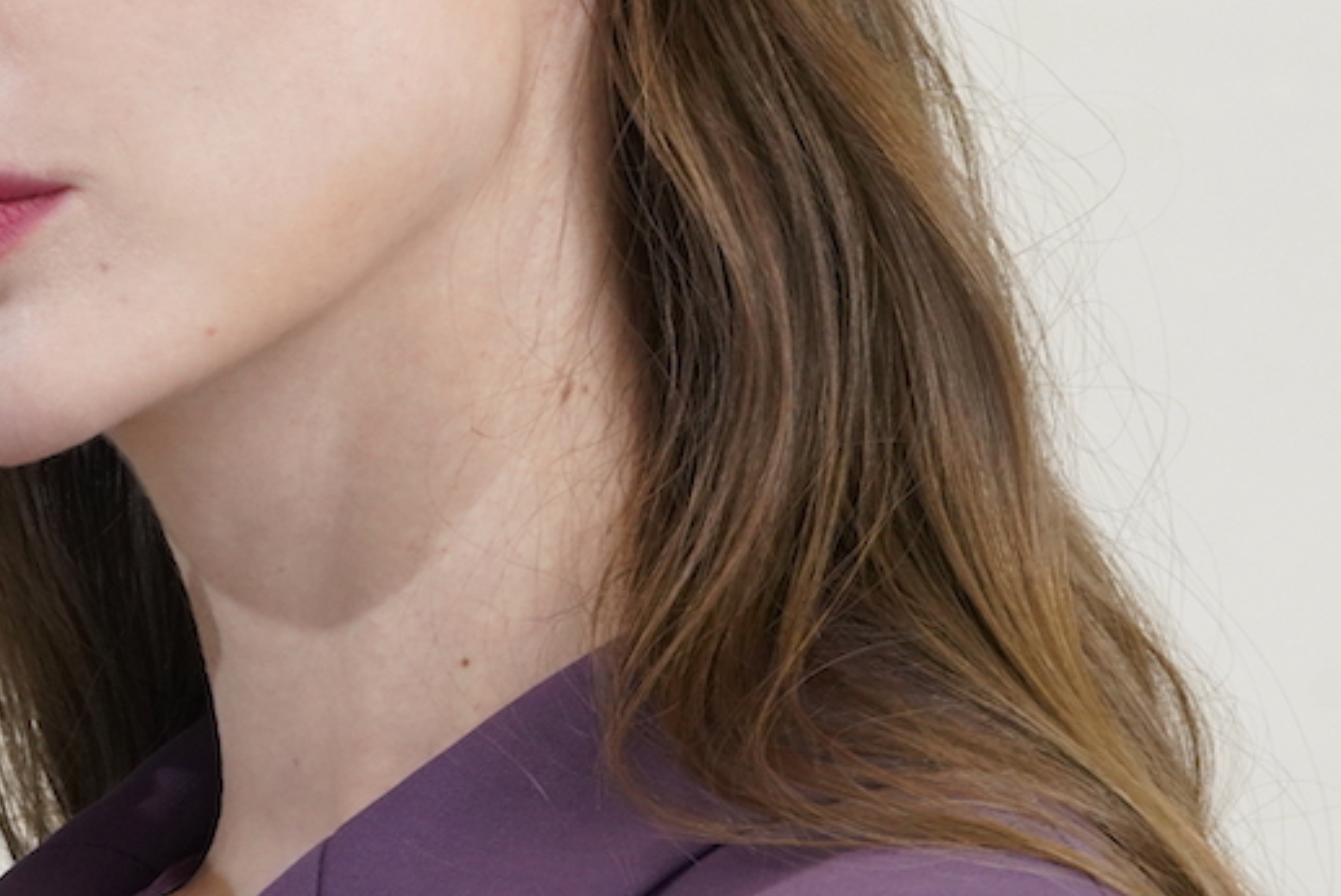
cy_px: 429
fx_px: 11740
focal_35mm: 315
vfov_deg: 4.4
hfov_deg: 6.5
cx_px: -181
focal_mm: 85
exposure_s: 1/100
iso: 1600
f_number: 9
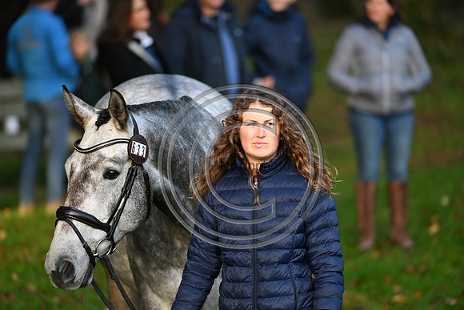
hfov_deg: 7.1
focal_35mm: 290
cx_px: 232
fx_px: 3738
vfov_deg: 4.7
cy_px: 155
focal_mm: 290
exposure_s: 1/800
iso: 2000
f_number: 4.5
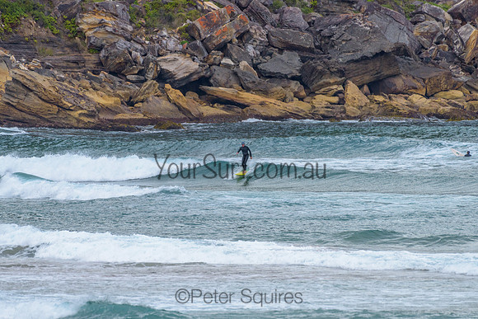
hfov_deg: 3.4
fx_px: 8143
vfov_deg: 2.2
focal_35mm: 613
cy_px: 155
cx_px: 233
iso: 400
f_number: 5.6
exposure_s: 1/2000
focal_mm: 500
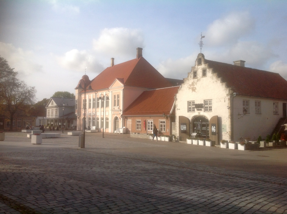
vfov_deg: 40.6
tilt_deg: +3.4
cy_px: 107
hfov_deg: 52.7
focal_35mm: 35
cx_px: 144
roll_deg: -0.4
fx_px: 290
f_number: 2.4
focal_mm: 4.28
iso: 50
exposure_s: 1/1779
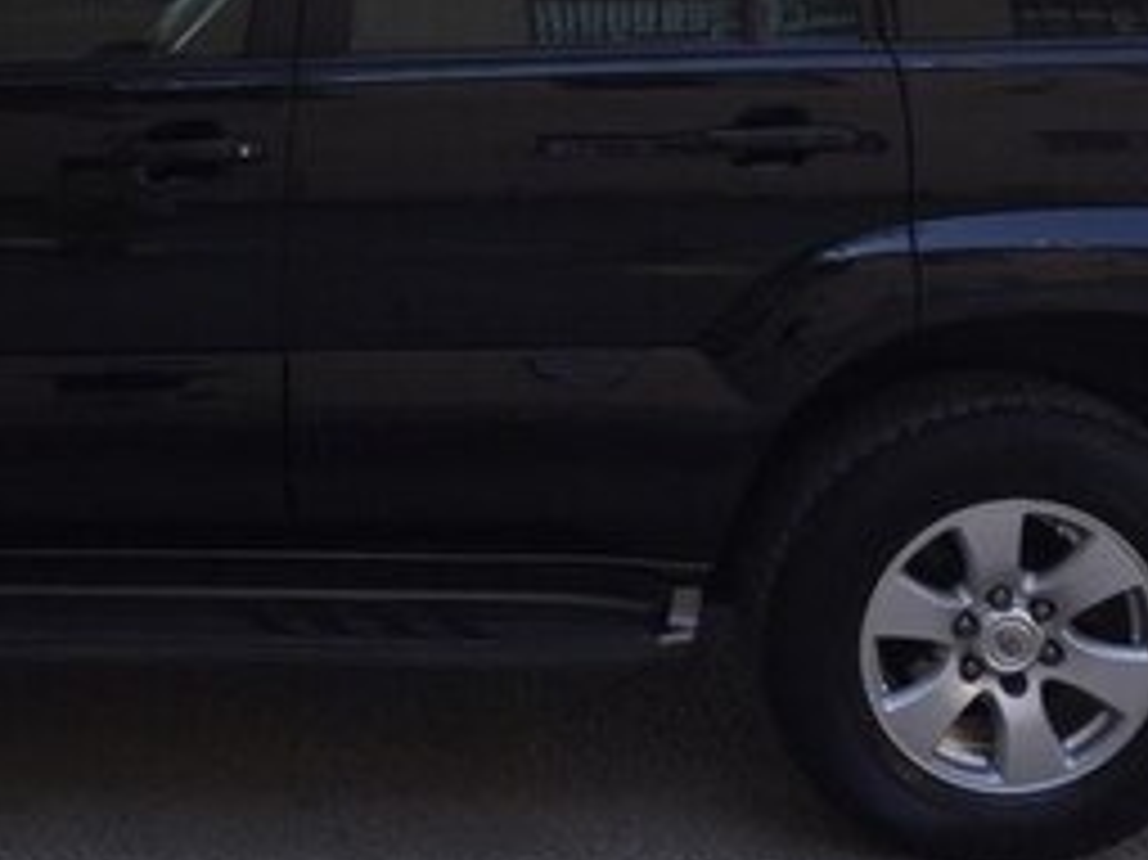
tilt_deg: -9.0
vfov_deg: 18.8
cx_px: 185
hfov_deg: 25.4
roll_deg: -2.0
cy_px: -88
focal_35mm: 75
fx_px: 2486
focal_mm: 4.15
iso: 32
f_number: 2.2
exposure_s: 1/350
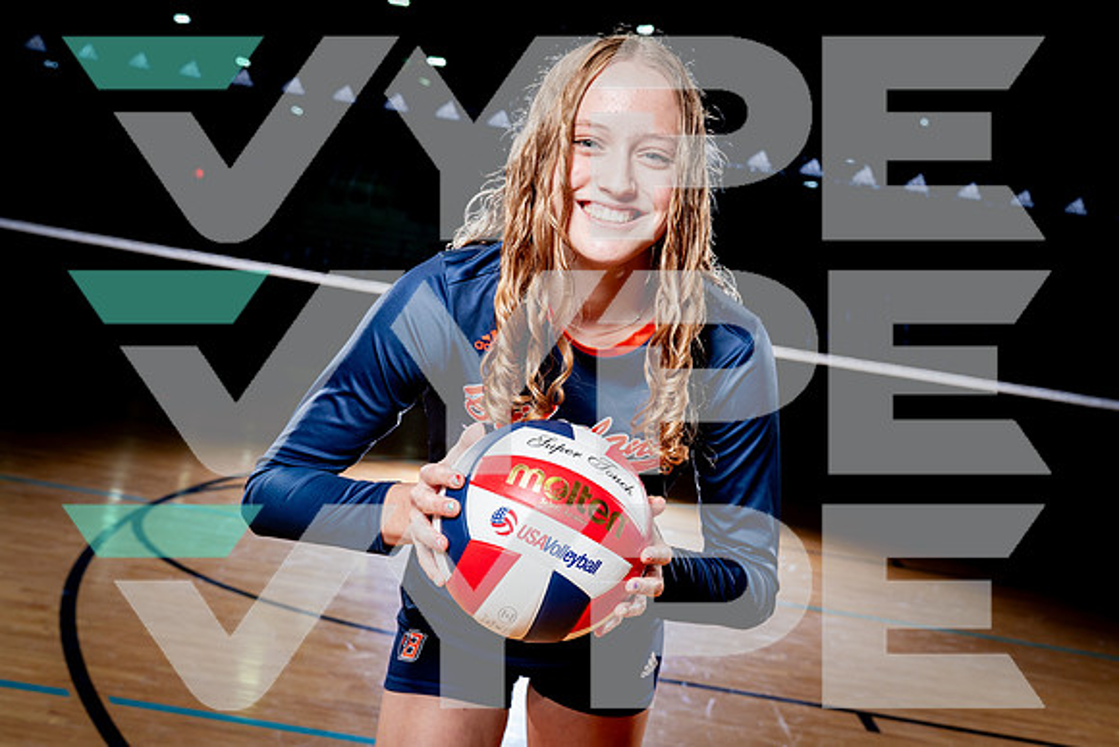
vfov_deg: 31.7
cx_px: 560
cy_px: 374
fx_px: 1317
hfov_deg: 46.0
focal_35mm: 42
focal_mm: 38
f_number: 6.3
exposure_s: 1/250
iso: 400
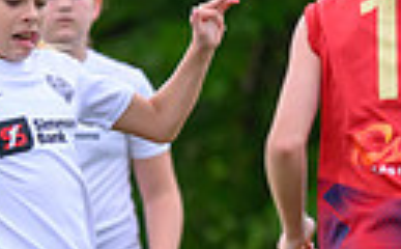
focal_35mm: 1881
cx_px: -33
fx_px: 20512
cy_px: 590
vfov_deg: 0.7
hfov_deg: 1.1
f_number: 5.6
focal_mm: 280
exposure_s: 1/1250
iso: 1600
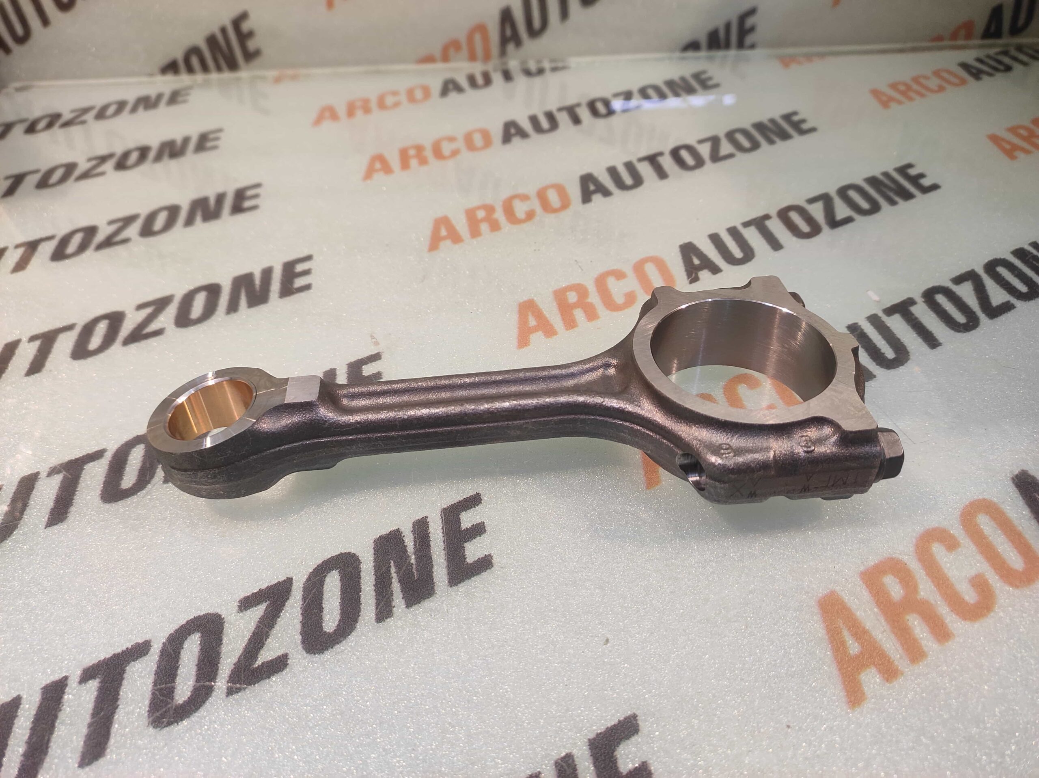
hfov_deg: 91.1
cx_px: 520
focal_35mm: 17
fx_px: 510
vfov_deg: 74.7
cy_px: 389
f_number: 1.79
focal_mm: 4.74
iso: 302
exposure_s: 1/50
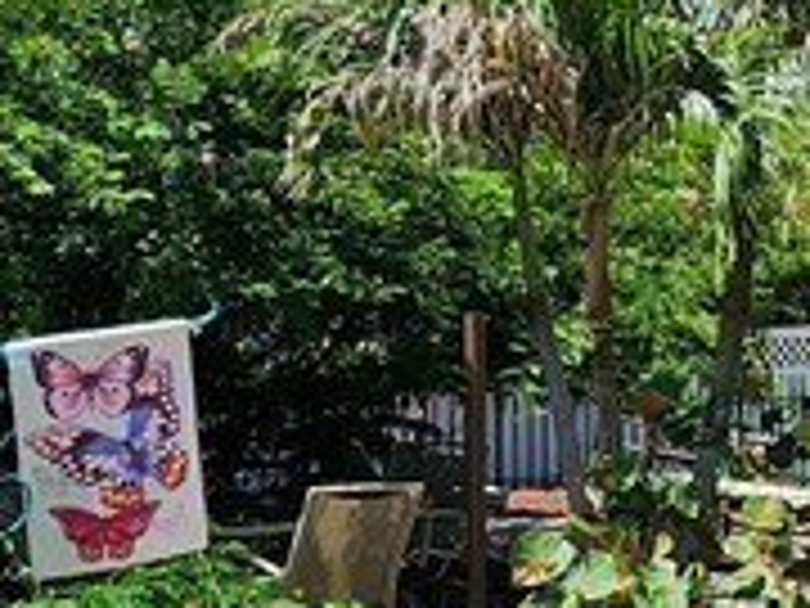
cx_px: 1004
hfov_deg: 23.7
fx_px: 1732
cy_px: 351
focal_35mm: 74
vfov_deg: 19.9
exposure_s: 1/2077
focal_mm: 2.2
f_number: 2.2
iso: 50
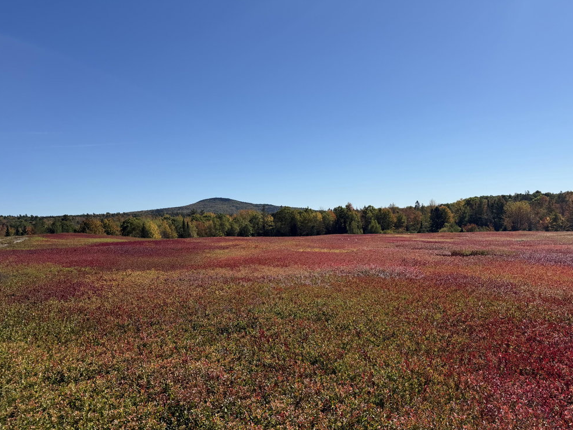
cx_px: 283
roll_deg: +2.3
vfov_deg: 54.9
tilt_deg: -1.5
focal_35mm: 25
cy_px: 223
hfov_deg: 69.4
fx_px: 414
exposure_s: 1/7353
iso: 80
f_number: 1.78
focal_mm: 6.76
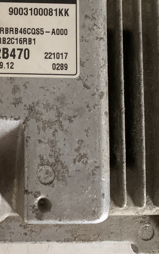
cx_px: 1
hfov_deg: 17.7
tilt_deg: -82.8
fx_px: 499
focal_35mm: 72
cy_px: 21
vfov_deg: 27.5
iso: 400
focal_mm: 4.25
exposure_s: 1/31
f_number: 1.8
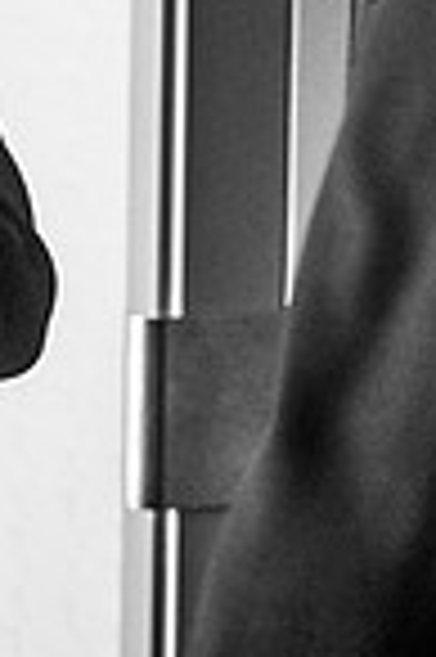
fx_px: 7593
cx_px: -715
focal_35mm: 417
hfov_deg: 3.2
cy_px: -202
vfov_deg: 4.9
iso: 2000
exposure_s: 1/500
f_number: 4
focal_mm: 105
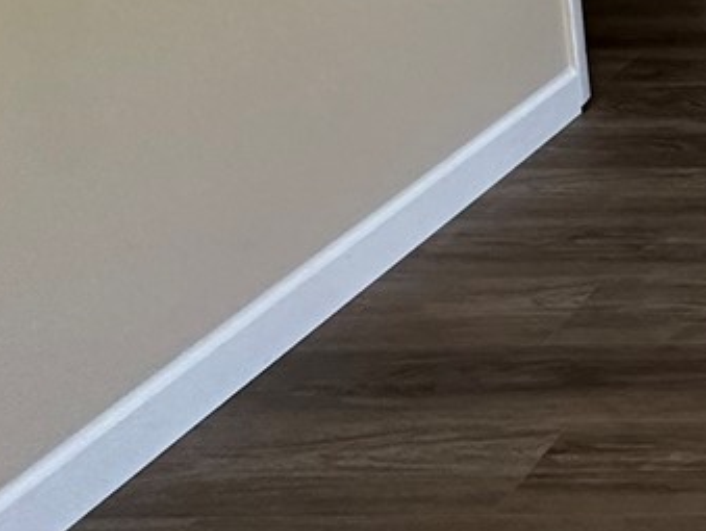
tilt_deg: -8.2
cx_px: 1370
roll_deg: +0.2
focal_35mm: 66
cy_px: -337
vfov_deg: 18.7
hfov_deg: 19.2
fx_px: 1348
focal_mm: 2.22
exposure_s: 1/99
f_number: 2.2
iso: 200
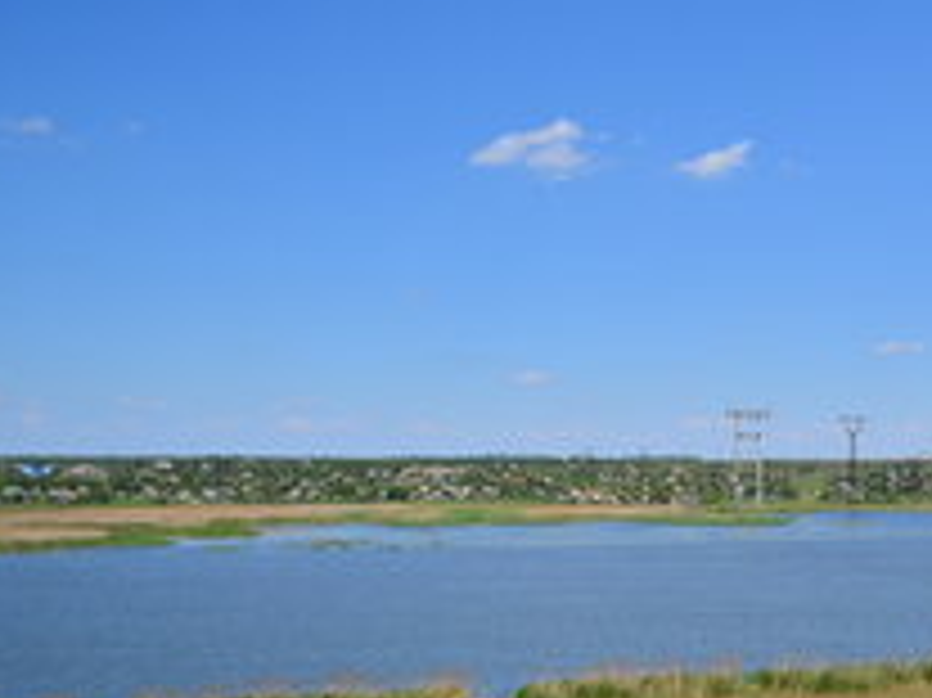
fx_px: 1345
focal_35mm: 50
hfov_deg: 35.8
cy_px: 453
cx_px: 851
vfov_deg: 28.9
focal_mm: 18
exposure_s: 1/4000
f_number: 3.5
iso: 200
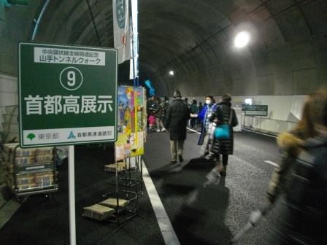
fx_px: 302
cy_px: 122
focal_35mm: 32
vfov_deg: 44.2
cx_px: 164
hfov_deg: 56.8
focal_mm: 5.7
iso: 800
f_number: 2.9
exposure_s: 1/13
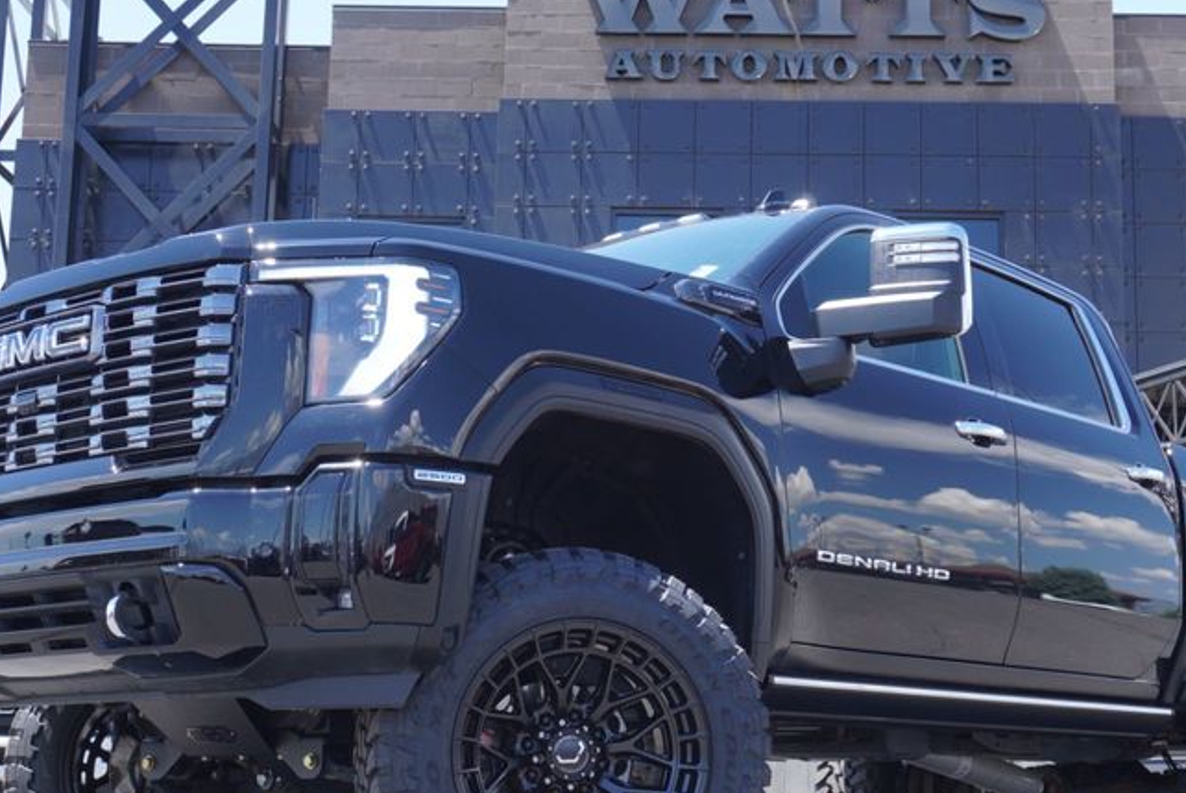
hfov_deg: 33.5
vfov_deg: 22.7
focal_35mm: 60
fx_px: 1971
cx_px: 660
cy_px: 475
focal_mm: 25
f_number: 6.3
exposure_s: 1/125
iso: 100
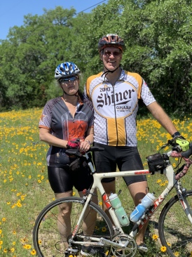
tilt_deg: -5.2
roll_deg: +0.9
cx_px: 96
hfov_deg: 28.0
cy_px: 128
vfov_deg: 36.8
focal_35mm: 52
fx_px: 385
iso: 16
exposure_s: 1/716
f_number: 2.4
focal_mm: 6
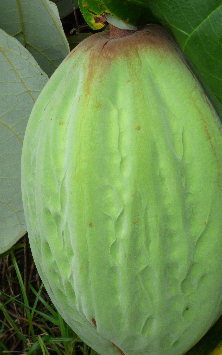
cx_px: 142
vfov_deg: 8.0
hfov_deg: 5.0
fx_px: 2526
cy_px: 200
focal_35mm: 261
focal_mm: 31.05
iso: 100
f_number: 5.5
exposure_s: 1/160
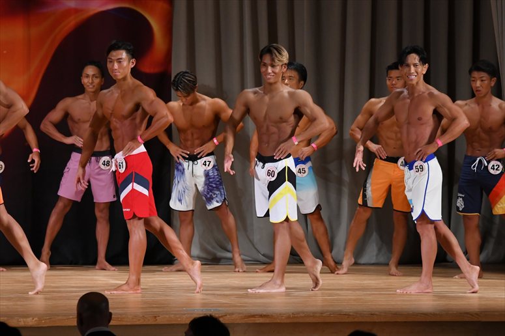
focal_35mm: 217
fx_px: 3043
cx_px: 252
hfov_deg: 9.5
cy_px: 168
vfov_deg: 6.3
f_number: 5.6
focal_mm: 145
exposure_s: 1/400
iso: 3200
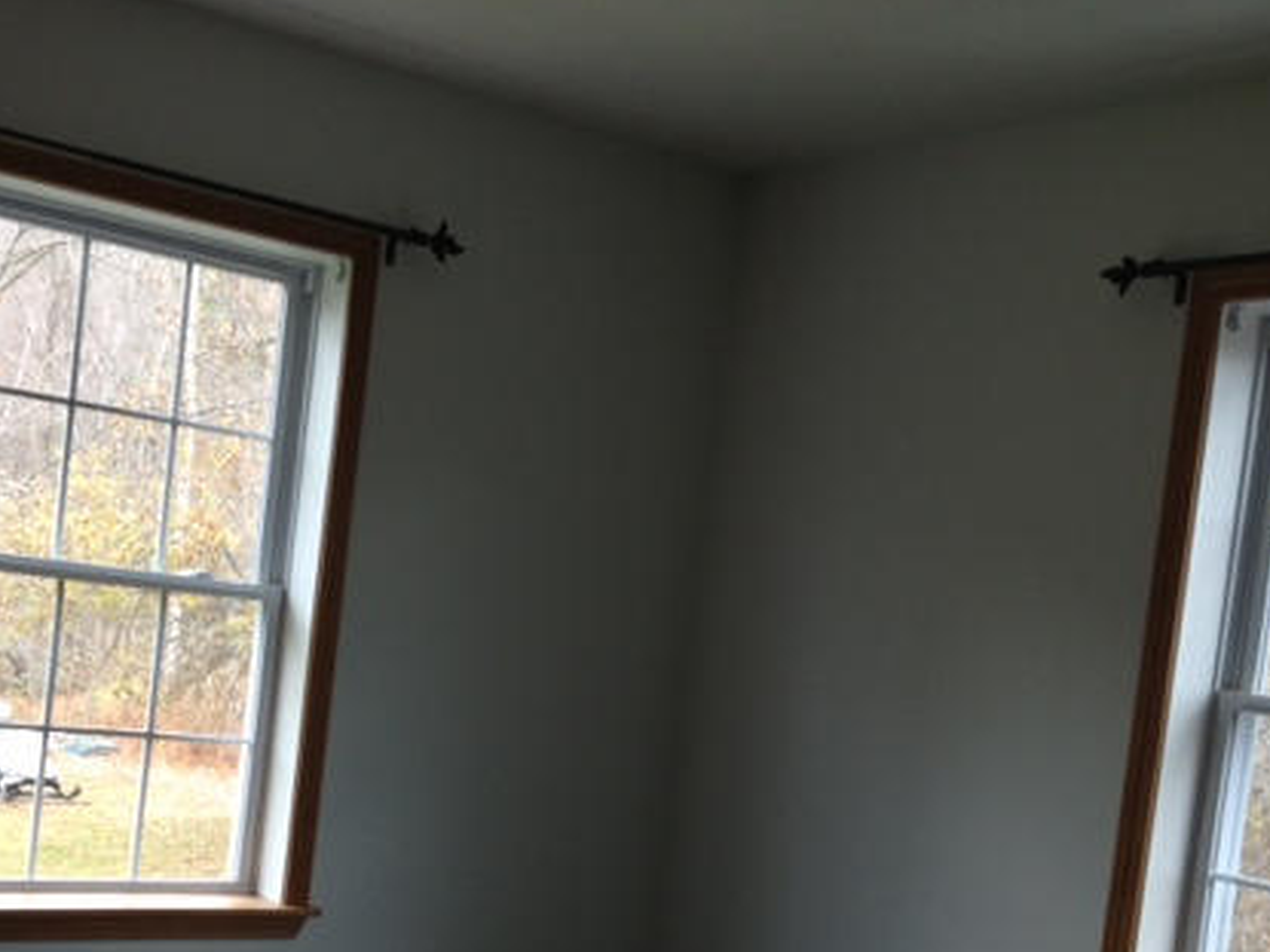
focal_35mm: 54
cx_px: 484
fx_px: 1981
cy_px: 719
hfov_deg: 35.4
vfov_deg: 26.7
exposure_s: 1/40
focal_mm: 4.28
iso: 50
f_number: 2.4
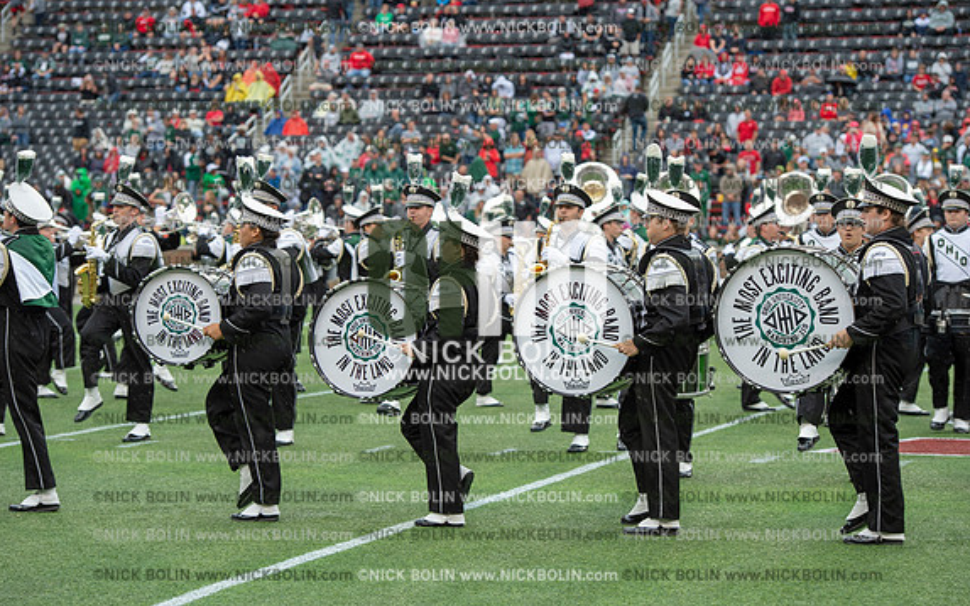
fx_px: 2856
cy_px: 300
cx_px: 487
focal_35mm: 108
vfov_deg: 12.1
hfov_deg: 19.3
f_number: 4
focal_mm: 105
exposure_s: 1/500
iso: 400
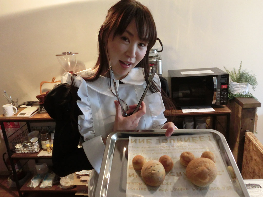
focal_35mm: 28
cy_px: 98
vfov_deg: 49.7
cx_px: 132
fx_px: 213
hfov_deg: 63.4
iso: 800
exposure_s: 1/20
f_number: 3
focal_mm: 5
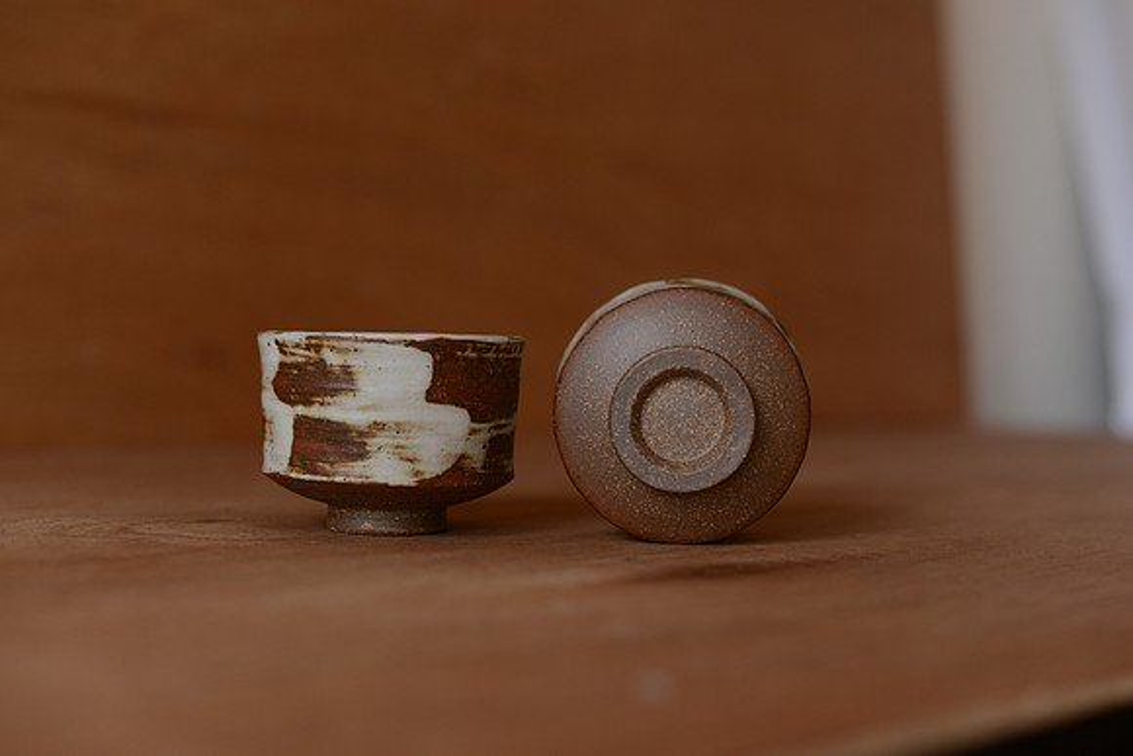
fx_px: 1574
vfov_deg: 27.0
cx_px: 566
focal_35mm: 50
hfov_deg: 39.6
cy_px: 378
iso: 500
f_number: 3.2
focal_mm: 50
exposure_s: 1/100
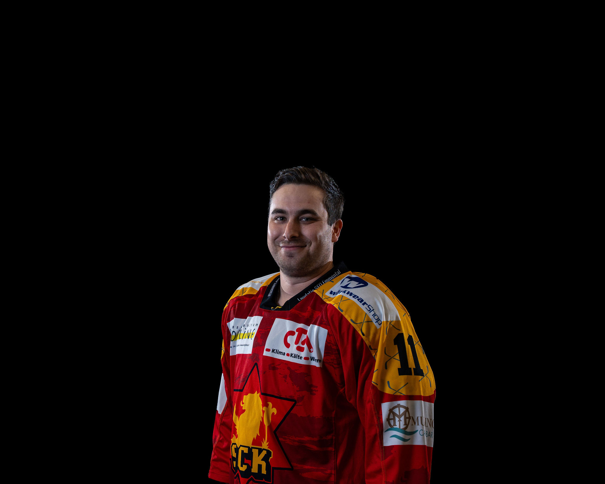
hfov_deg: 26.2
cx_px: 286
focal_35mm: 73
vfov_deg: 21.1
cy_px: 235
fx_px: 1298
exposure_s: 1/160
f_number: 5
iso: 200
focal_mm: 62.7
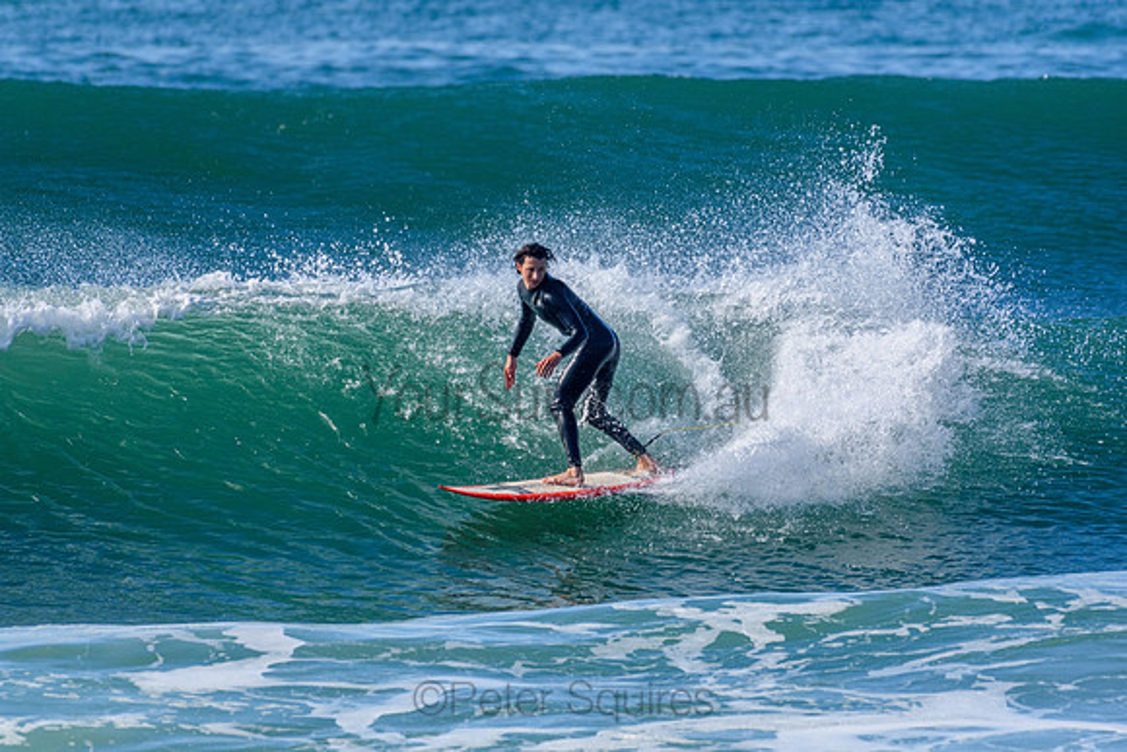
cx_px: 564
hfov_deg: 2.7
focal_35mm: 750
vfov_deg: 1.8
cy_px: 376
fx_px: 23484
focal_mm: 500
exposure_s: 1/2000
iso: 360
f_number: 5.6
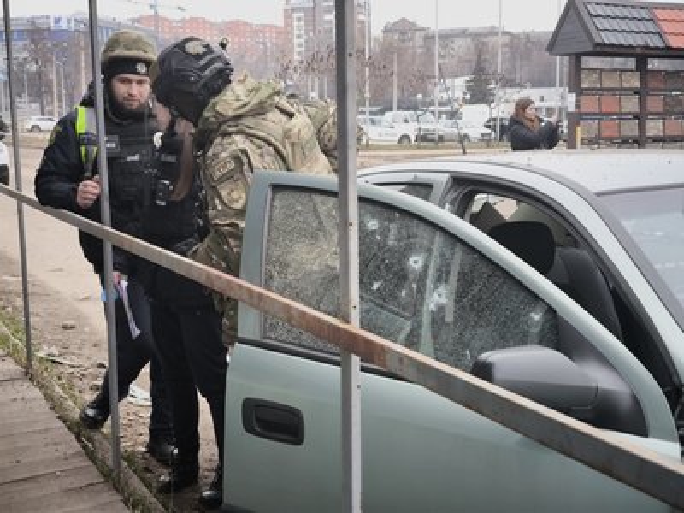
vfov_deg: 29.1
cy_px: 256
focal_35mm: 50
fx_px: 988
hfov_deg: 38.2
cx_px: 342
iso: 400
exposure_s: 1/100
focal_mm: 7.1
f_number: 1.9
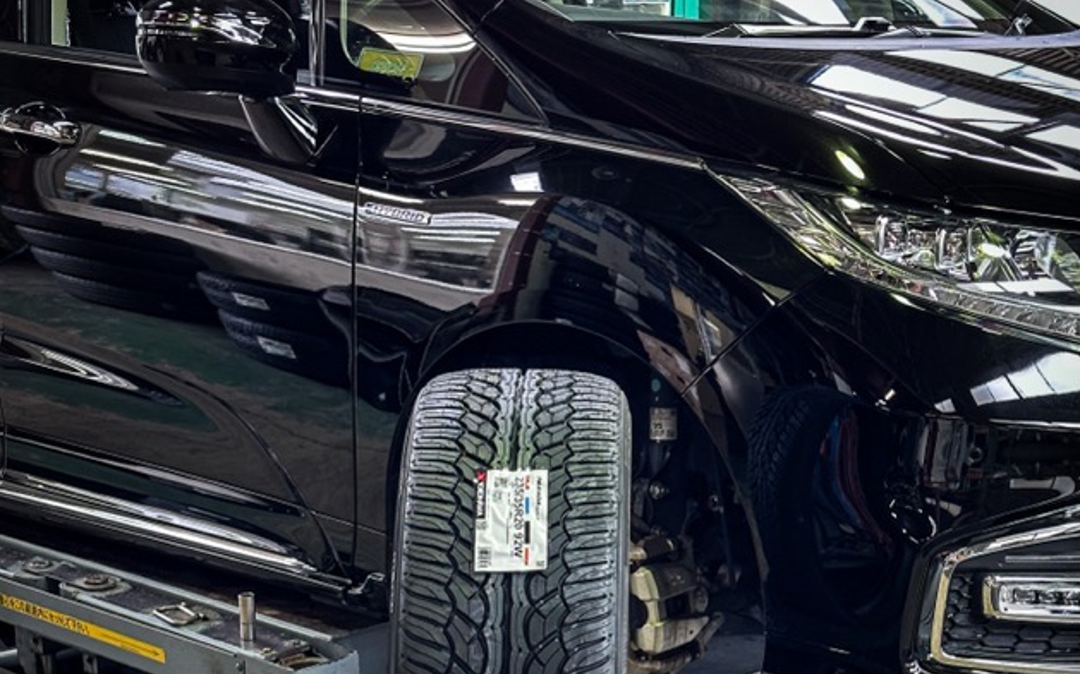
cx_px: 536
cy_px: 574
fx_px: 2031
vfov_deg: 18.6
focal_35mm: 69
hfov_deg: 29.8
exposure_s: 1/35
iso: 200
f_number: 1.8
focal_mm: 6.86
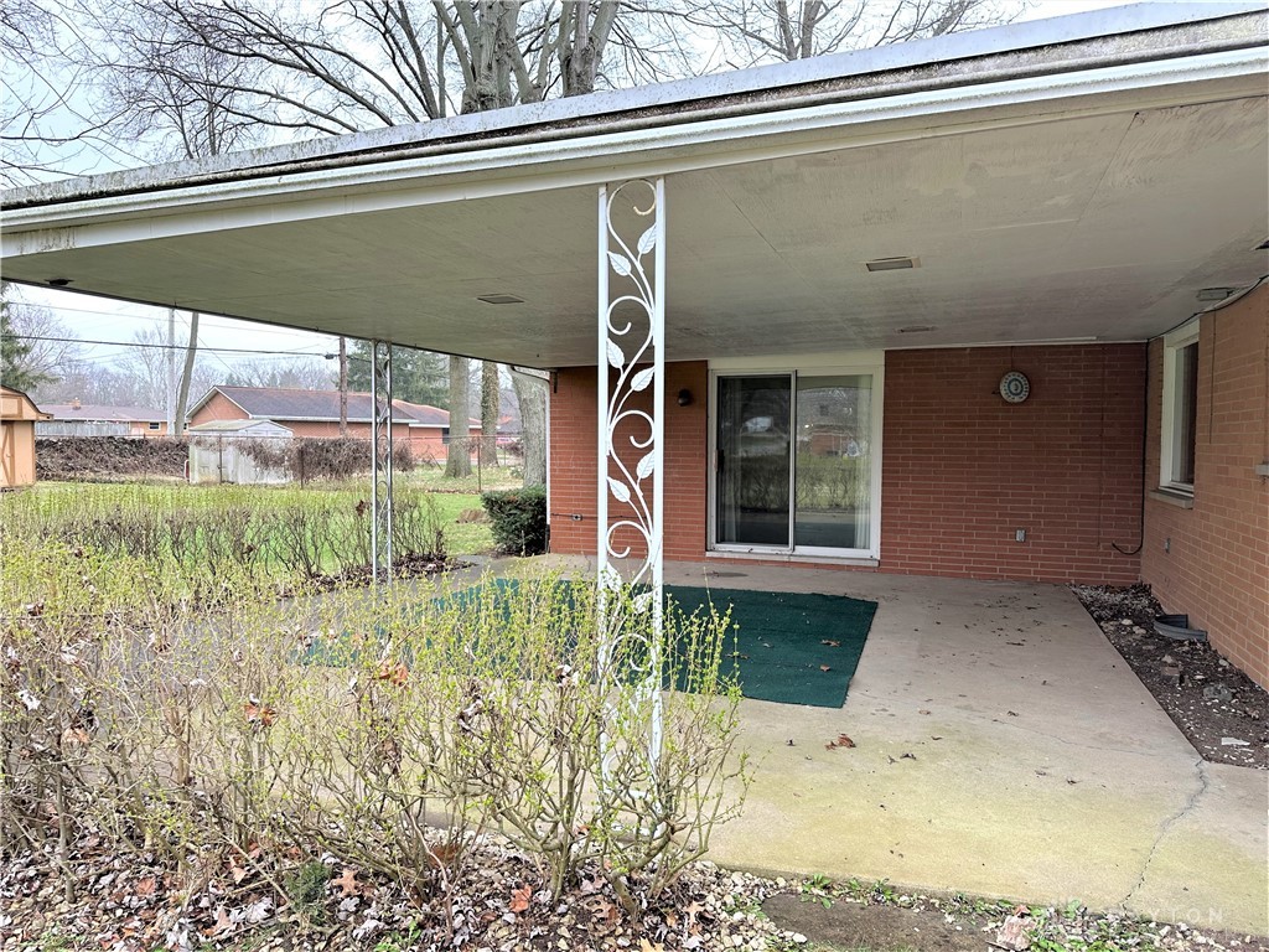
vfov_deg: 56.8
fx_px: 880
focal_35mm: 24
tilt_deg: -3.9
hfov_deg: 71.6
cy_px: 476
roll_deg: -0.6
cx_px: 634
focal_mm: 6.86
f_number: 1.78
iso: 64
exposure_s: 1/170
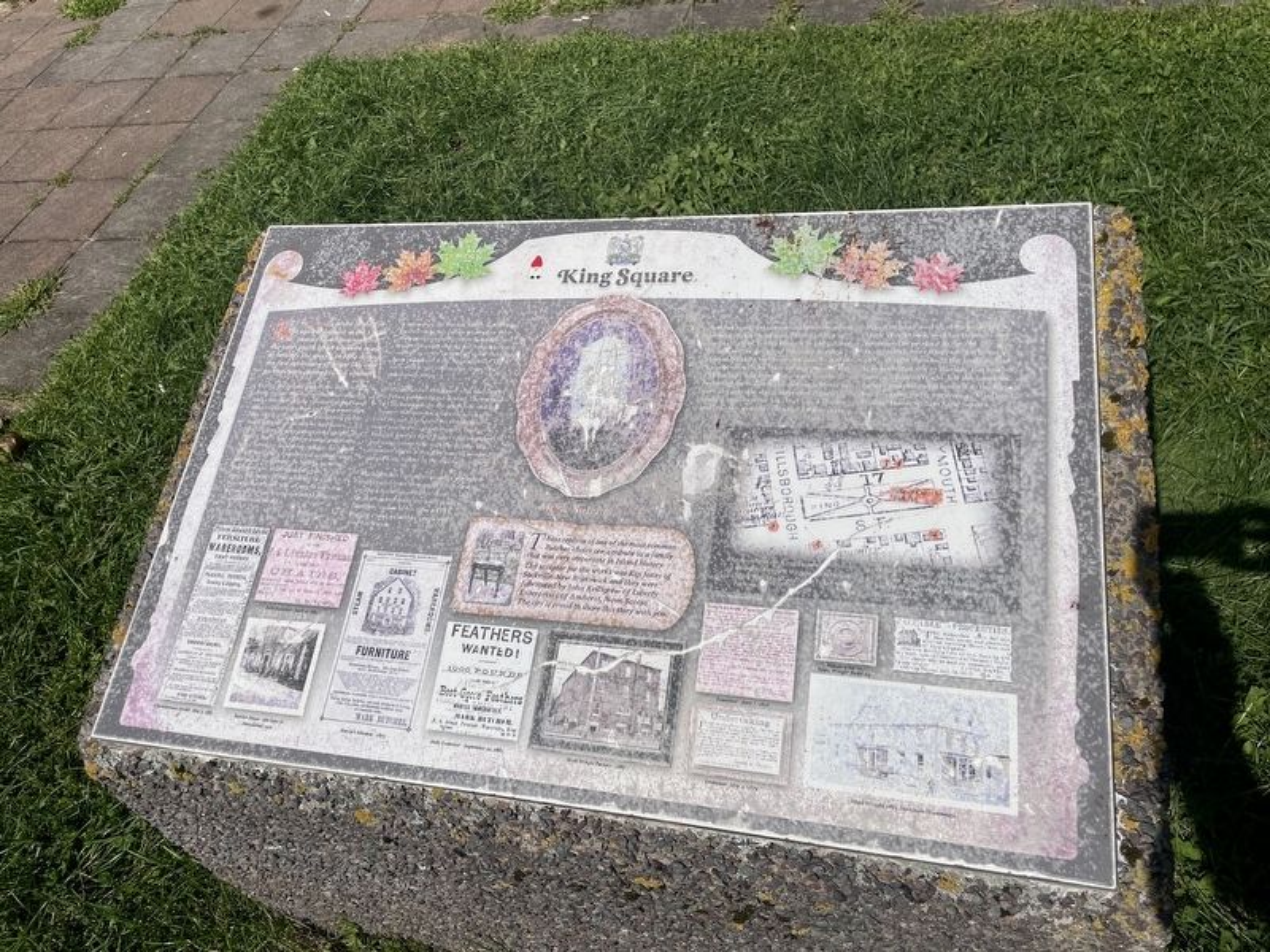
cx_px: 635
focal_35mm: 26
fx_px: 954
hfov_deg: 67.3
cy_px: 476
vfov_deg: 53.1
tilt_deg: -46.1
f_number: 1.6
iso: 32
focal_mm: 4.2
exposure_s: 1/13333
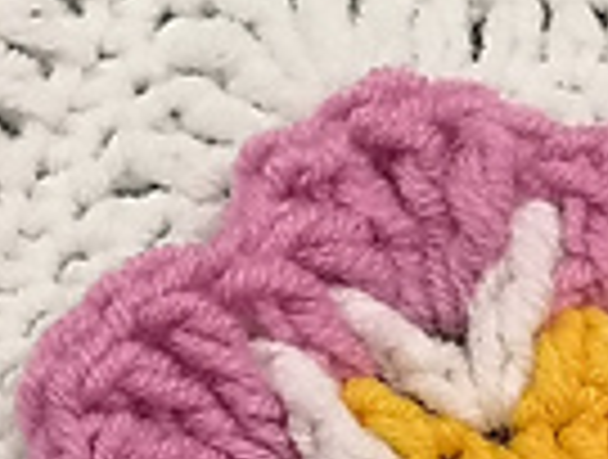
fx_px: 3663
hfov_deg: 9.4
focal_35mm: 208
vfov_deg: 7.1
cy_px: 720
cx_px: 563
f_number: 1.8
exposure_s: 1/50
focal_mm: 3.95
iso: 64
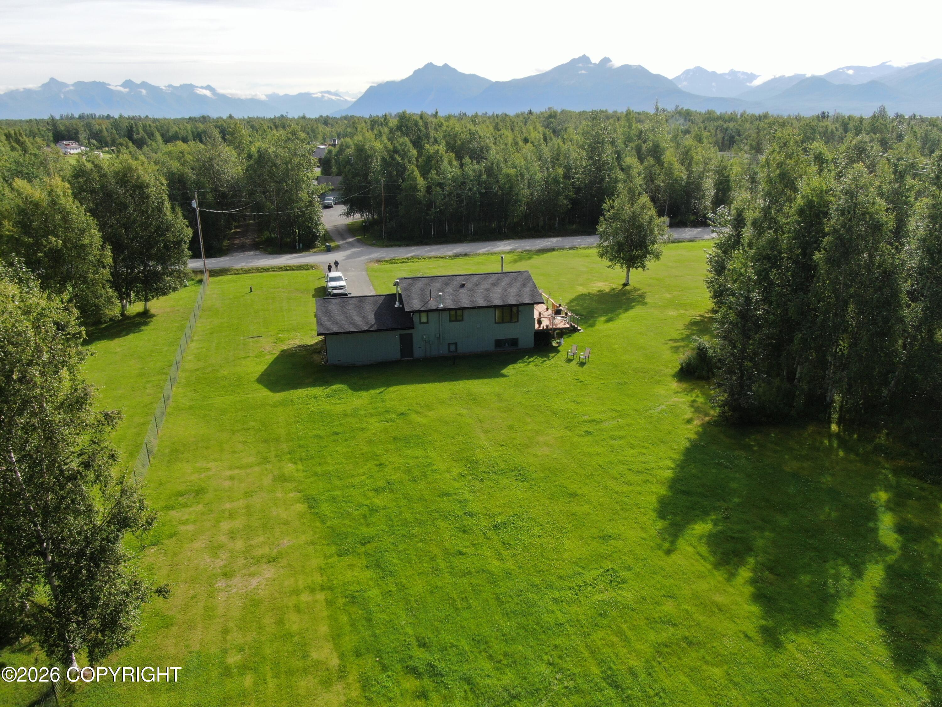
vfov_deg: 53.1
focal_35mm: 26
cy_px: 354
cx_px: 471
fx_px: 708
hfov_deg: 67.3
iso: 100
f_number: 2.9
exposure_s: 1/800
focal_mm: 4.58
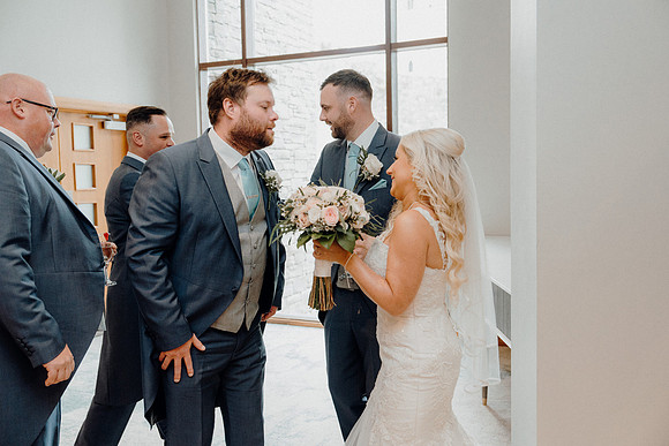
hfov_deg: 53.1
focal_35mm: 36
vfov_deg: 36.9
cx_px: 334
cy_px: 223
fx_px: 669
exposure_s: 1/200
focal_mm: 36
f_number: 3.5
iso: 2000
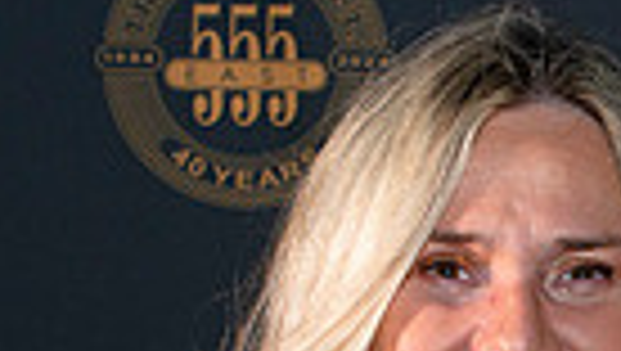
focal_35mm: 259
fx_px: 4270
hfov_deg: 8.2
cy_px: 787
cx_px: 845
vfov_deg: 4.6
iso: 800
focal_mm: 50
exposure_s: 1/200
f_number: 5
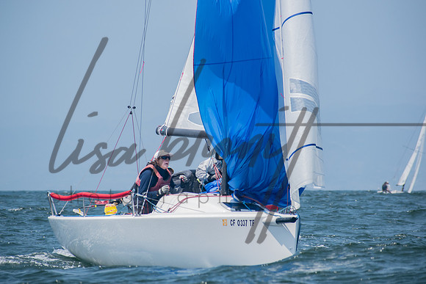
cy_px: 142
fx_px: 3728
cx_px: 213
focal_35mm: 315
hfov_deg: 6.5
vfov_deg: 4.4
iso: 400
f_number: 8
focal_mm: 210
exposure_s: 1/1250
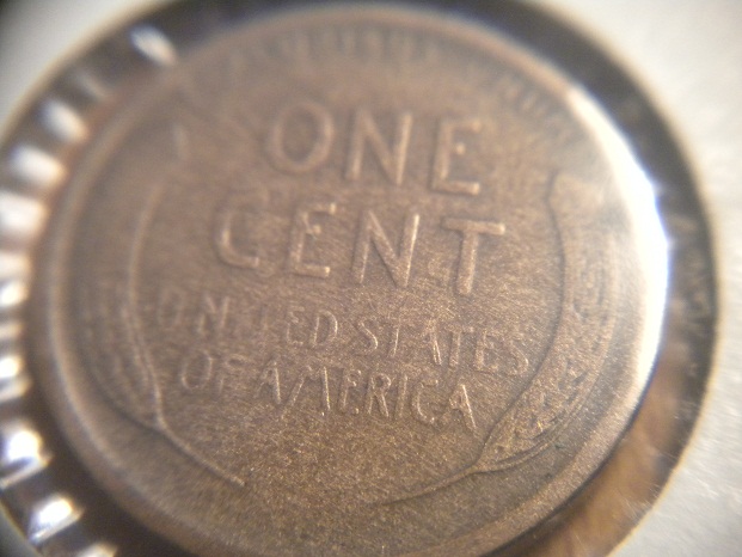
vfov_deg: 40.7
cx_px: 371
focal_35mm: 35
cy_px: 278
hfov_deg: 52.6
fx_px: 750
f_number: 3.1
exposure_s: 1/51
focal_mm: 6.3
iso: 400
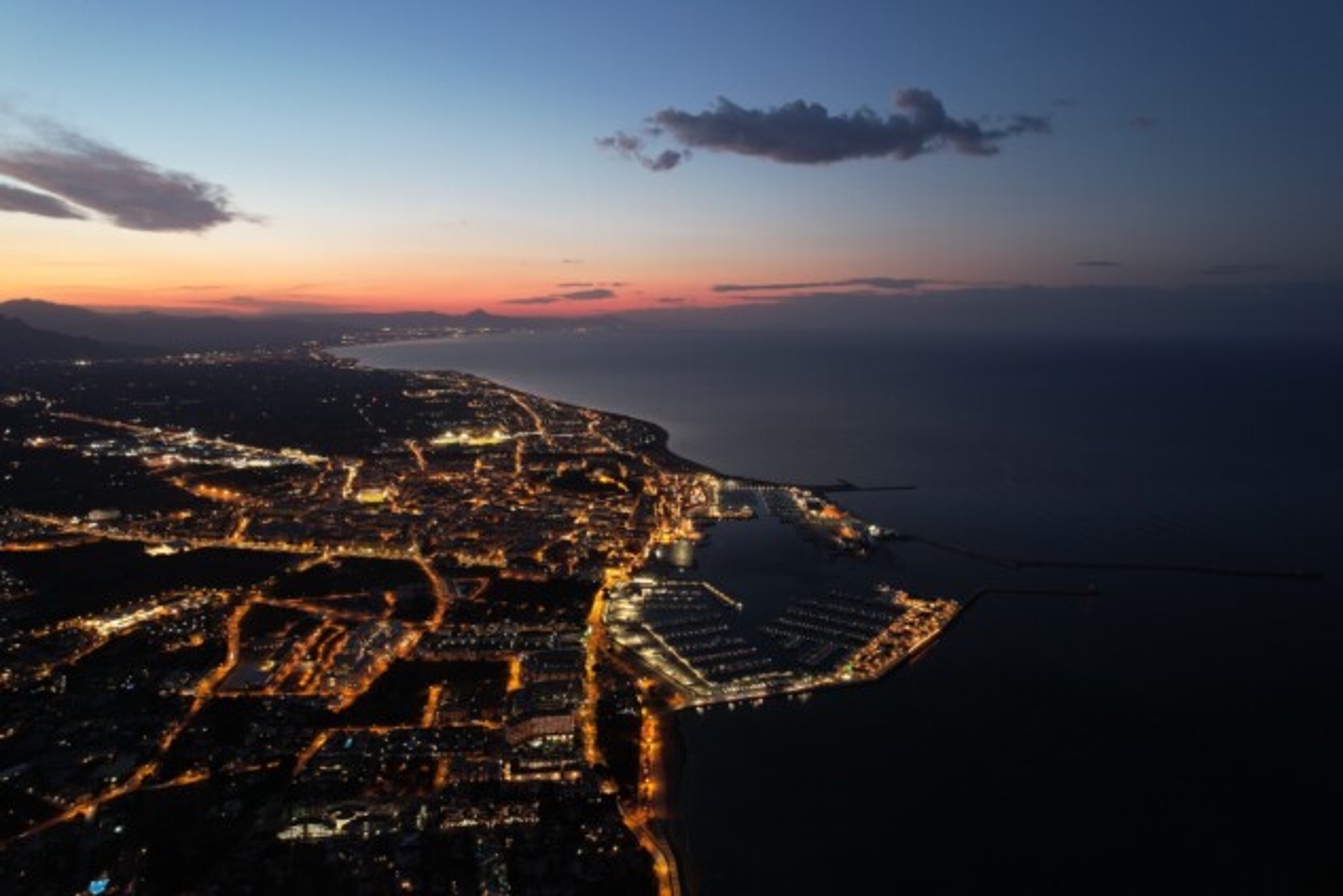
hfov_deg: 78.6
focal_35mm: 22
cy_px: 448
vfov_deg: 57.3
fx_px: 821
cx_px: 672
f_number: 2.8
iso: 100
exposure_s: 1/1.25
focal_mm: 8.38
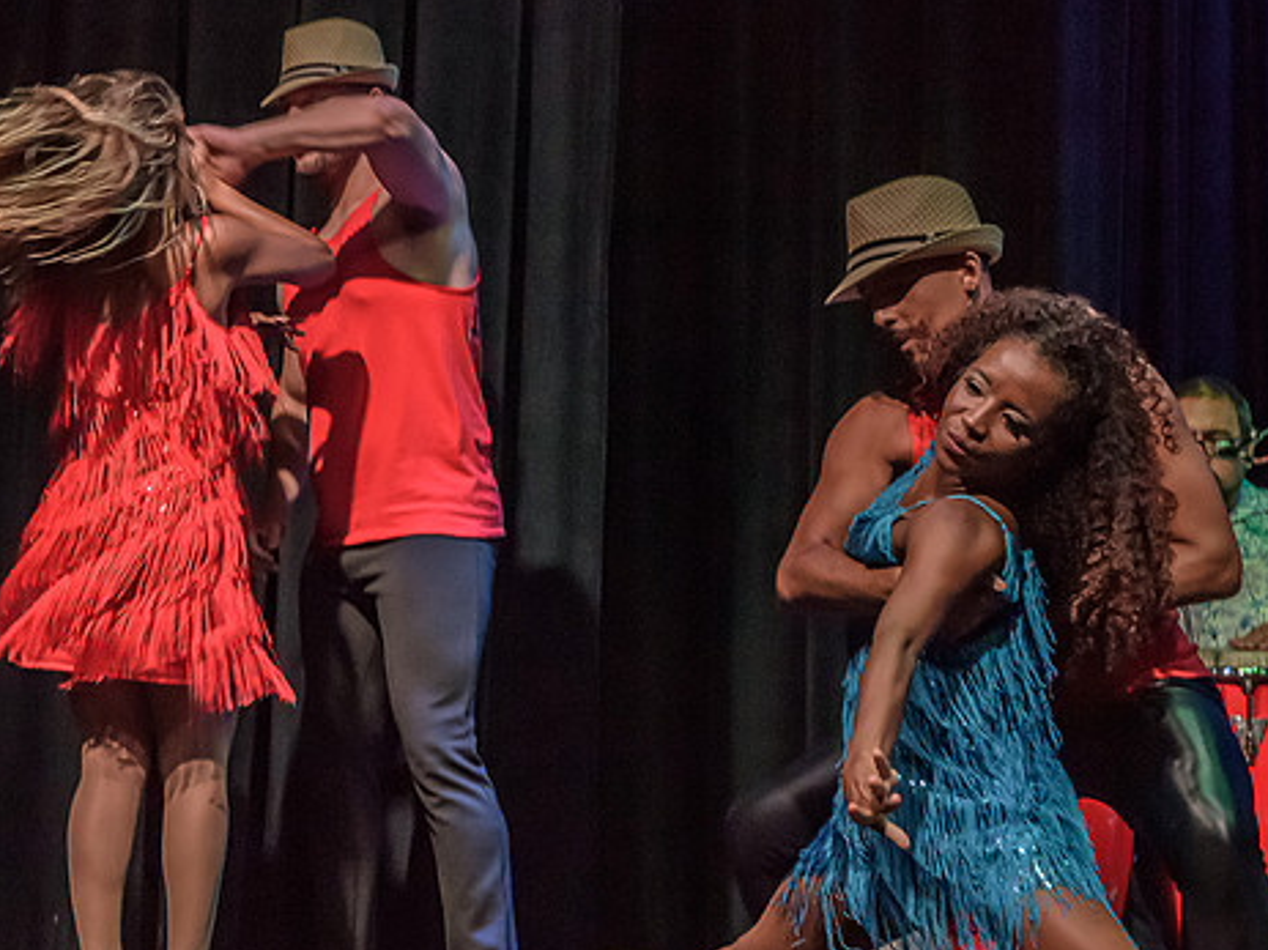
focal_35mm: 95
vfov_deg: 15.5
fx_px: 3479
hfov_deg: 20.6
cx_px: 542
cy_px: 376
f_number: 5.6
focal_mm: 52
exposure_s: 1/160
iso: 5000
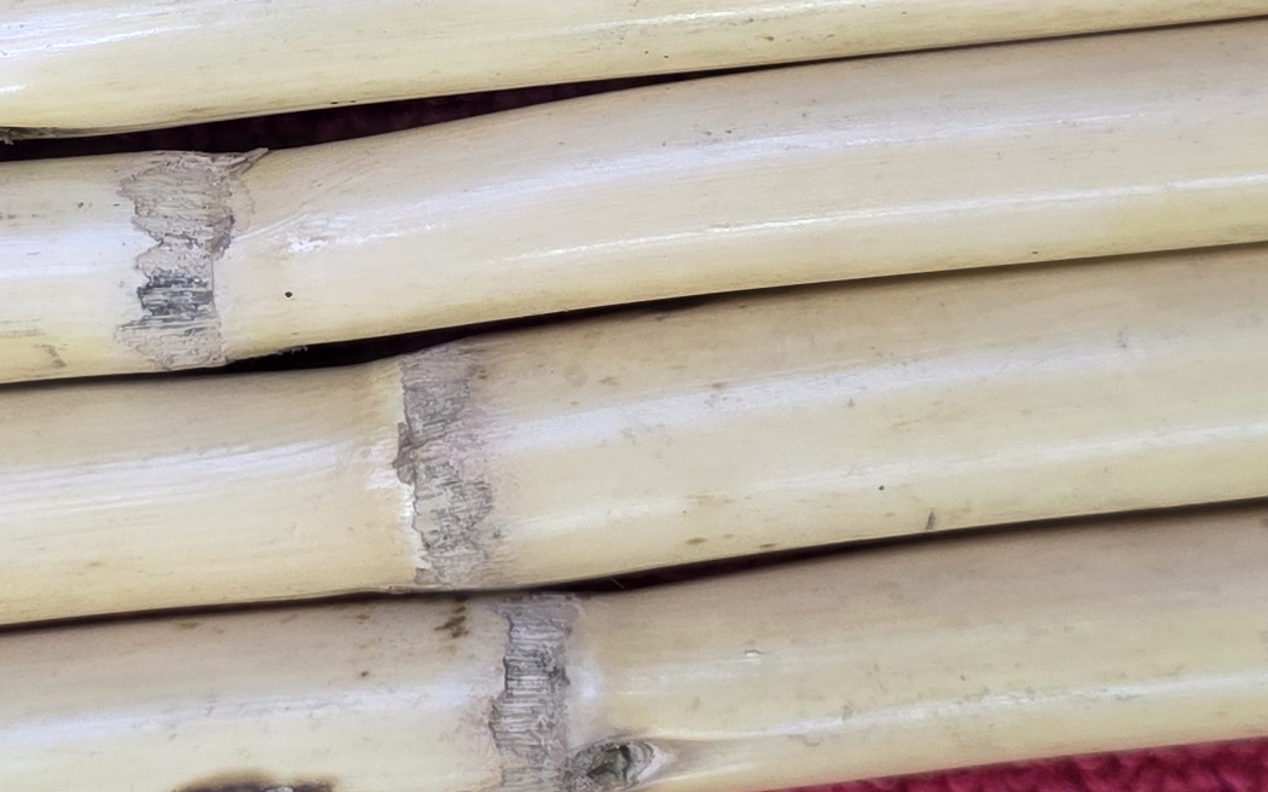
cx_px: 610
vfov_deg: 13.9
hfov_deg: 22.3
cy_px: 7
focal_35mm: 93
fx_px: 3213
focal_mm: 6.25
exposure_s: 1/100
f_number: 1.7
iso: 200
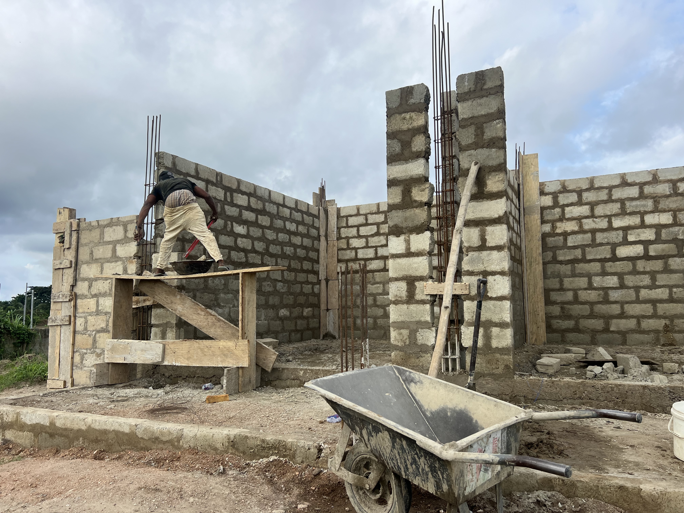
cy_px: 256
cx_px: 342
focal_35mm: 26
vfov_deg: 53.1
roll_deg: -0.2
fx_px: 514
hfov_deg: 67.3
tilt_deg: +6.4
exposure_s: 1/2353
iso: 50
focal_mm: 5.7
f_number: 1.5
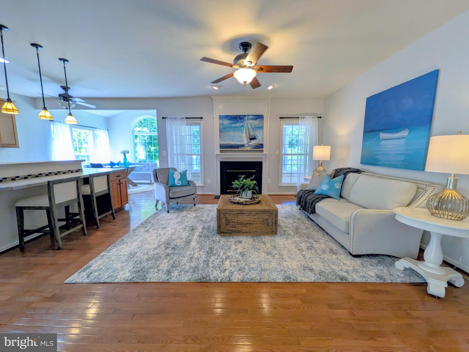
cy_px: 176
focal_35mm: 14
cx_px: 234
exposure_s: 1/120
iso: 136
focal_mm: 1.85
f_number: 2.2
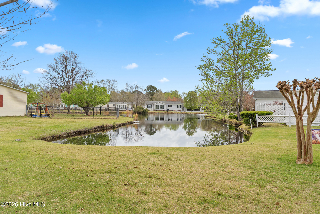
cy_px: 107
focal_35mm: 30
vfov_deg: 43.6
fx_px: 267
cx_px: 160
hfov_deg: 61.9
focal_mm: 30
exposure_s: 1/1000
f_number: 8
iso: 250
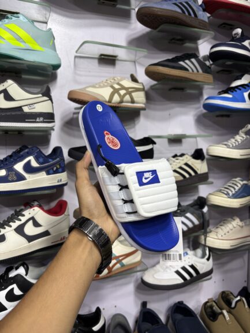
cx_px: 125
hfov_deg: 53.1
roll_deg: +0.1
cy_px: 166
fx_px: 250
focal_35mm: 26
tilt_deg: -3.4
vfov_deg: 67.3
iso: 125
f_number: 1.6
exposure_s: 1/101
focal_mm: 5.96
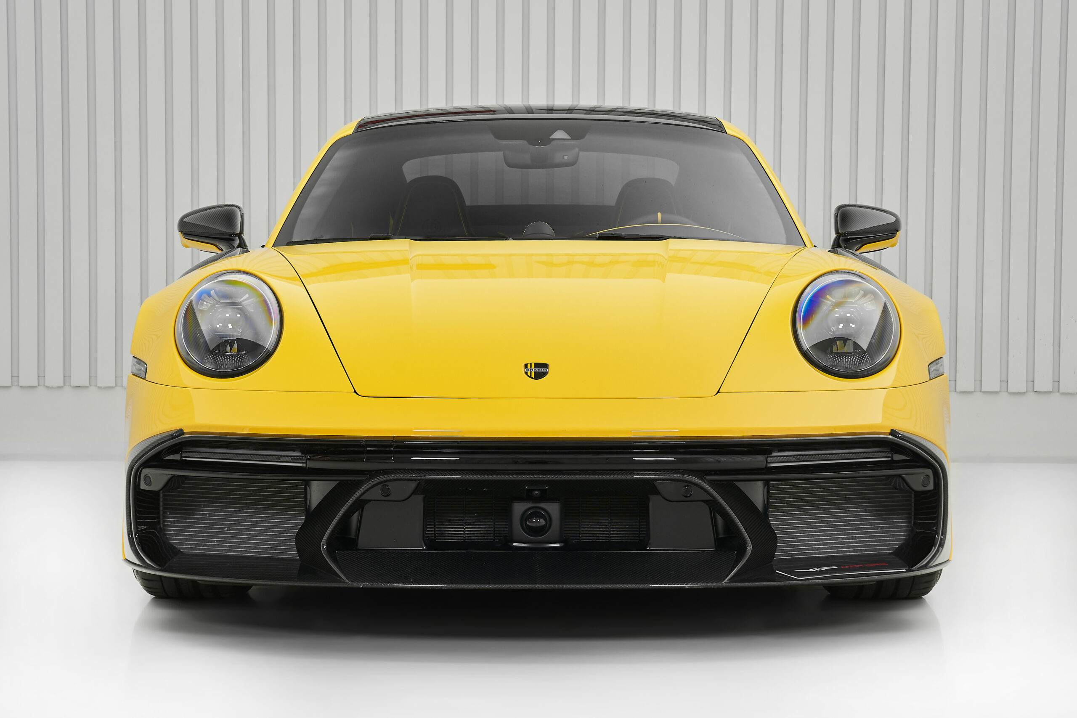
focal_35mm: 70
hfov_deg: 28.8
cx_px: 538
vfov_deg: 19.5
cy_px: 359
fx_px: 2094
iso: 320
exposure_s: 1/20
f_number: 9
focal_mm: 70
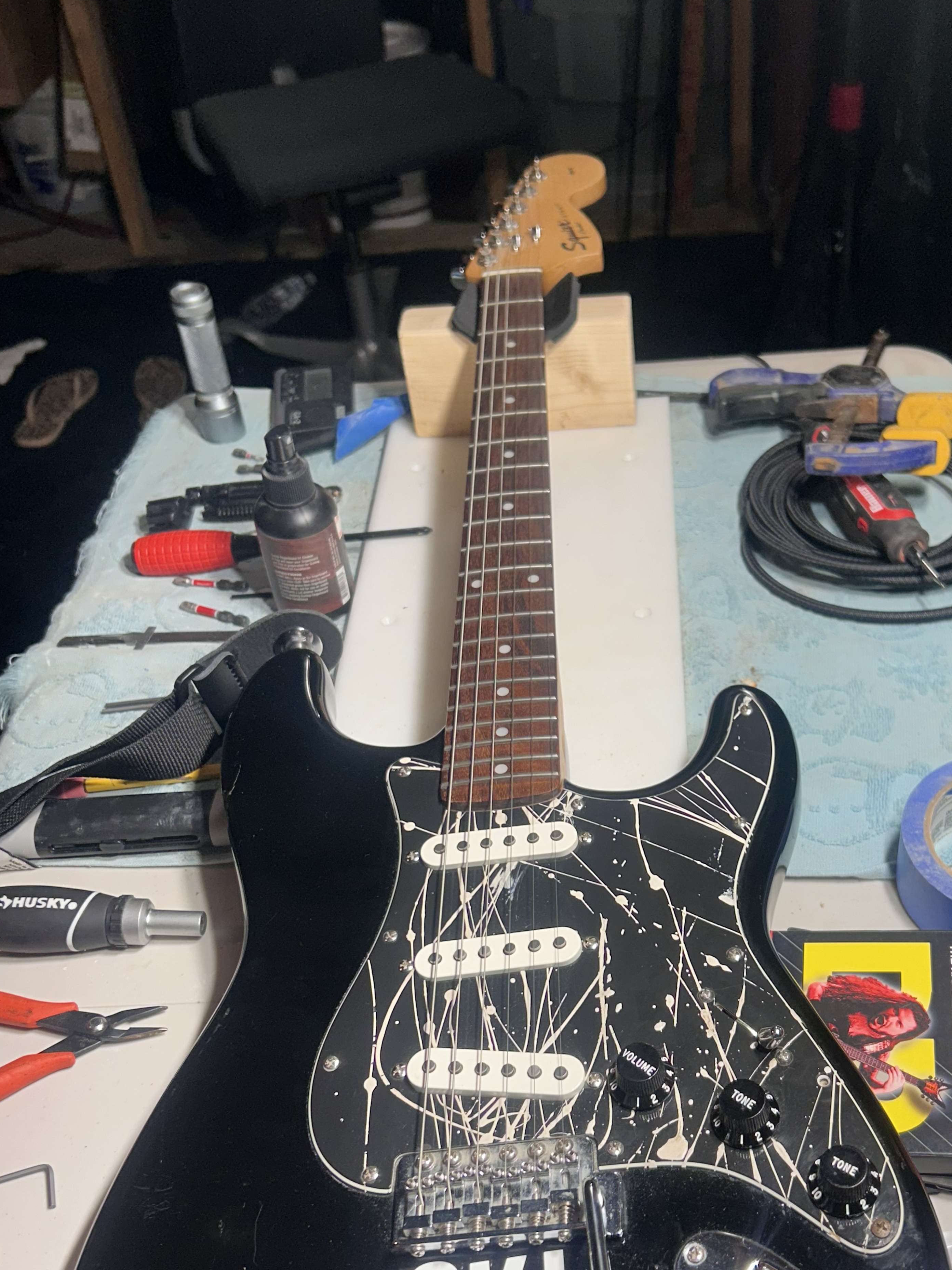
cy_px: 764
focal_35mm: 40
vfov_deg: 46.5
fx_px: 1467
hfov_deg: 35.6
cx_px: 626
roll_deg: +2.7
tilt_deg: -41.5
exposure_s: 1/173
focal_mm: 5.7
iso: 40
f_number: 1.5
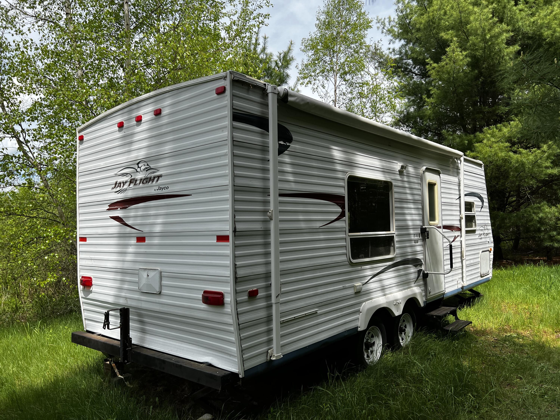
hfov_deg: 67.3
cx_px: 280
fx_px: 421
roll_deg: +1.9
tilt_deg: +2.2
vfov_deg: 53.1
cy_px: 210
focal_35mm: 26
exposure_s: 1/2632
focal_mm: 5.7
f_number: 1.5
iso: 50
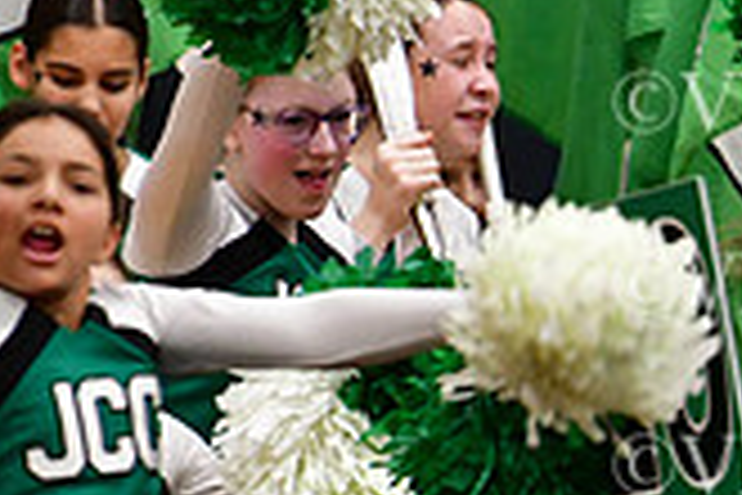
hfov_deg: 1.9
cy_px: 556
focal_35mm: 1057
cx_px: 1264
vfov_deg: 1.3
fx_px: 21784
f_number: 3.5
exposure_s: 1/500
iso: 4000
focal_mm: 200
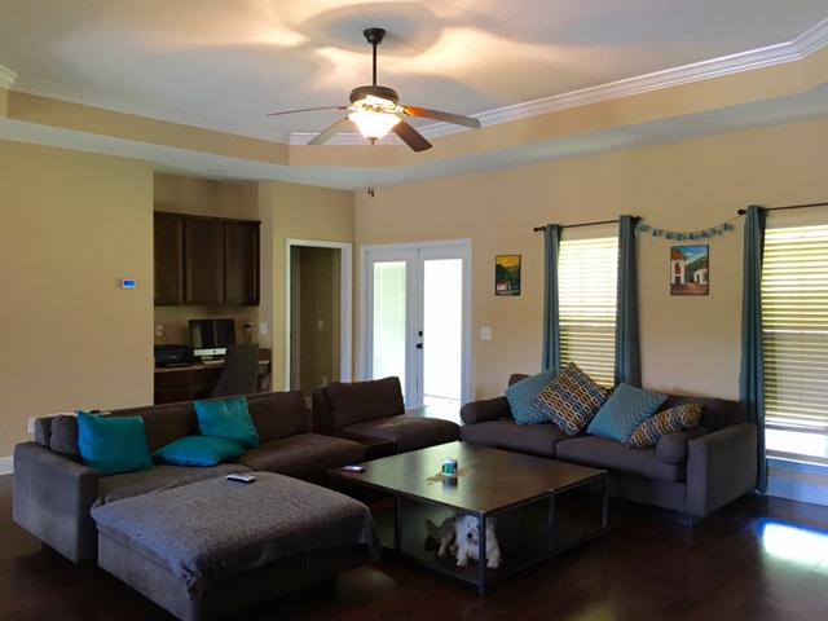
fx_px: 694
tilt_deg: -0.6
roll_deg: -0.2
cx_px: 414
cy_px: 310
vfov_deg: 48.2
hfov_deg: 61.7
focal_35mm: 29
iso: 80
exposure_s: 1/10
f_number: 2.2
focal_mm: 4.15
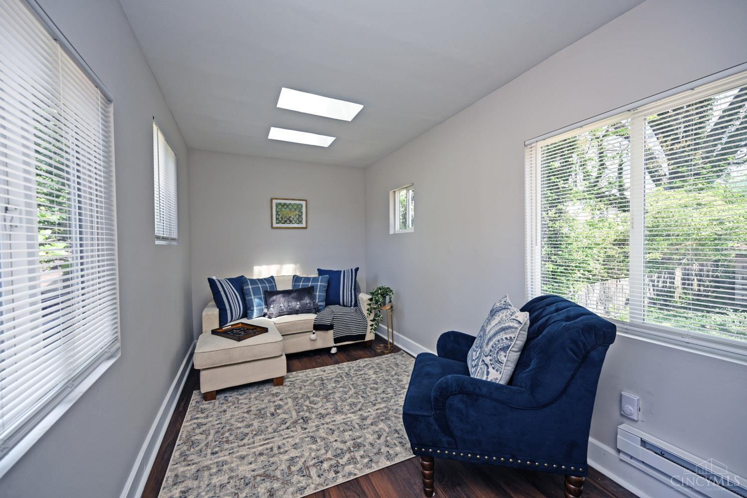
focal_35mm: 14
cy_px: 249
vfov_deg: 81.2
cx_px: 374
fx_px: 290
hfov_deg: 104.3
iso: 200
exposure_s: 1/100
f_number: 5.6
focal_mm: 14
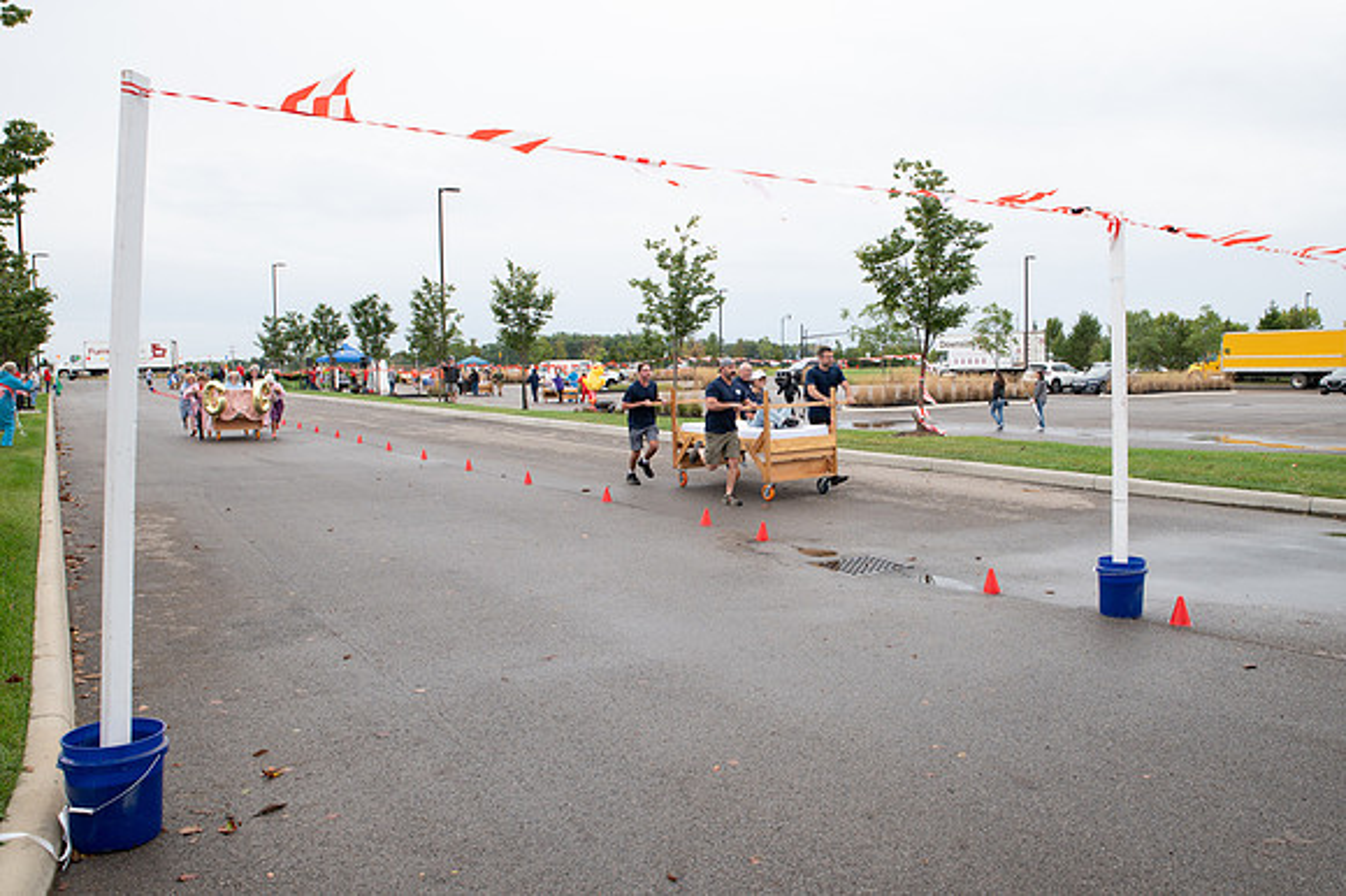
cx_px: 736
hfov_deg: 68.7
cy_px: 442
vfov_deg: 49.0
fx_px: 982
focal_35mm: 26
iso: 640
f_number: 7.1
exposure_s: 1/320
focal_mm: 24
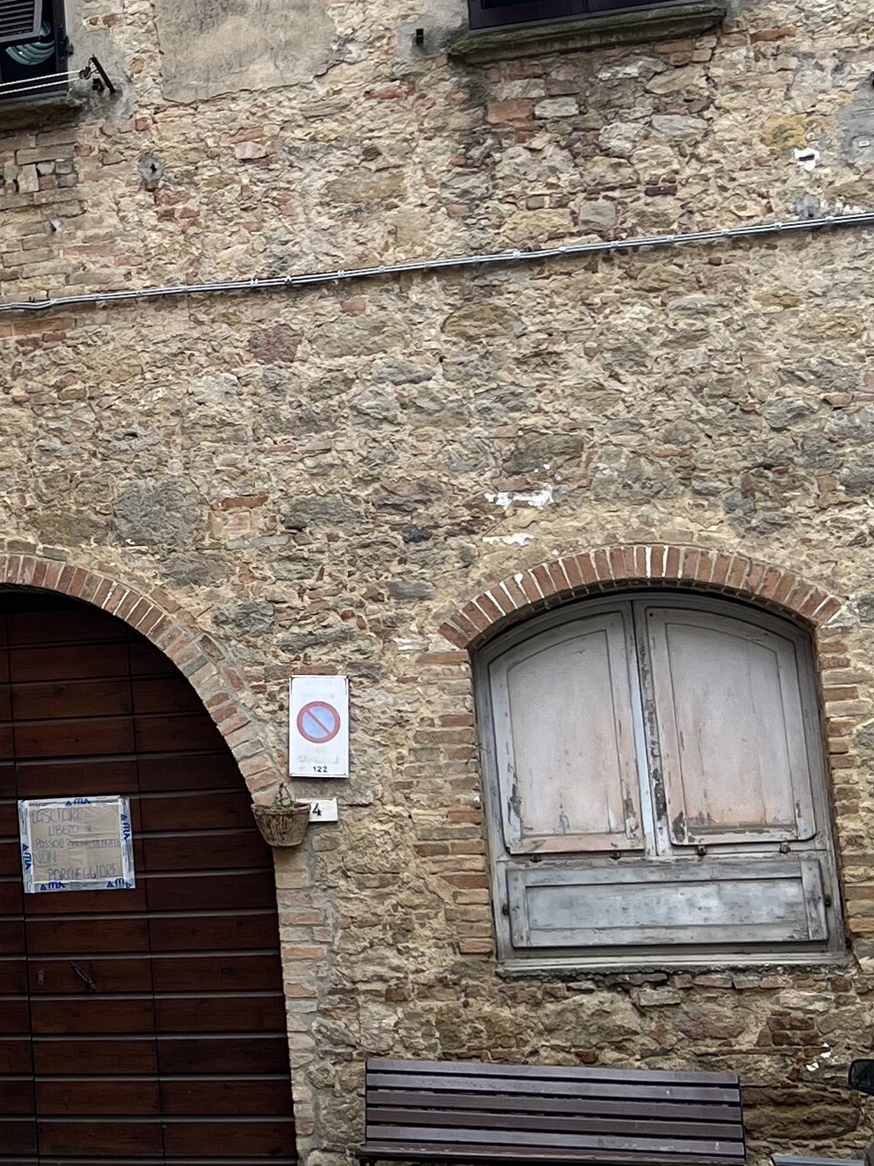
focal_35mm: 79
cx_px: -425
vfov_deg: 24.7
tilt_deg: +12.1
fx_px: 2660
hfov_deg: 17.0
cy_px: 452
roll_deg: +0.6
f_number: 1.5
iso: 50
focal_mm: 5.7
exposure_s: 1/473
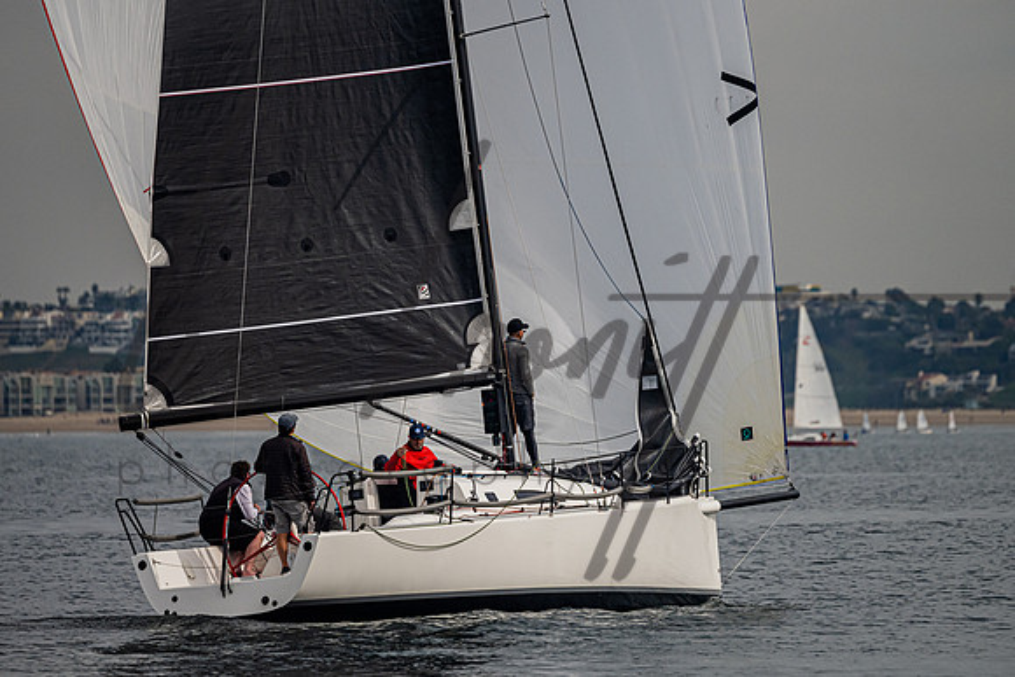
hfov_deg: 4.9
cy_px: 266
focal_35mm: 423
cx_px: 551
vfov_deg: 3.3
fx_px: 11914
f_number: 5.3
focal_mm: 320
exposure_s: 1/6400
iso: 400
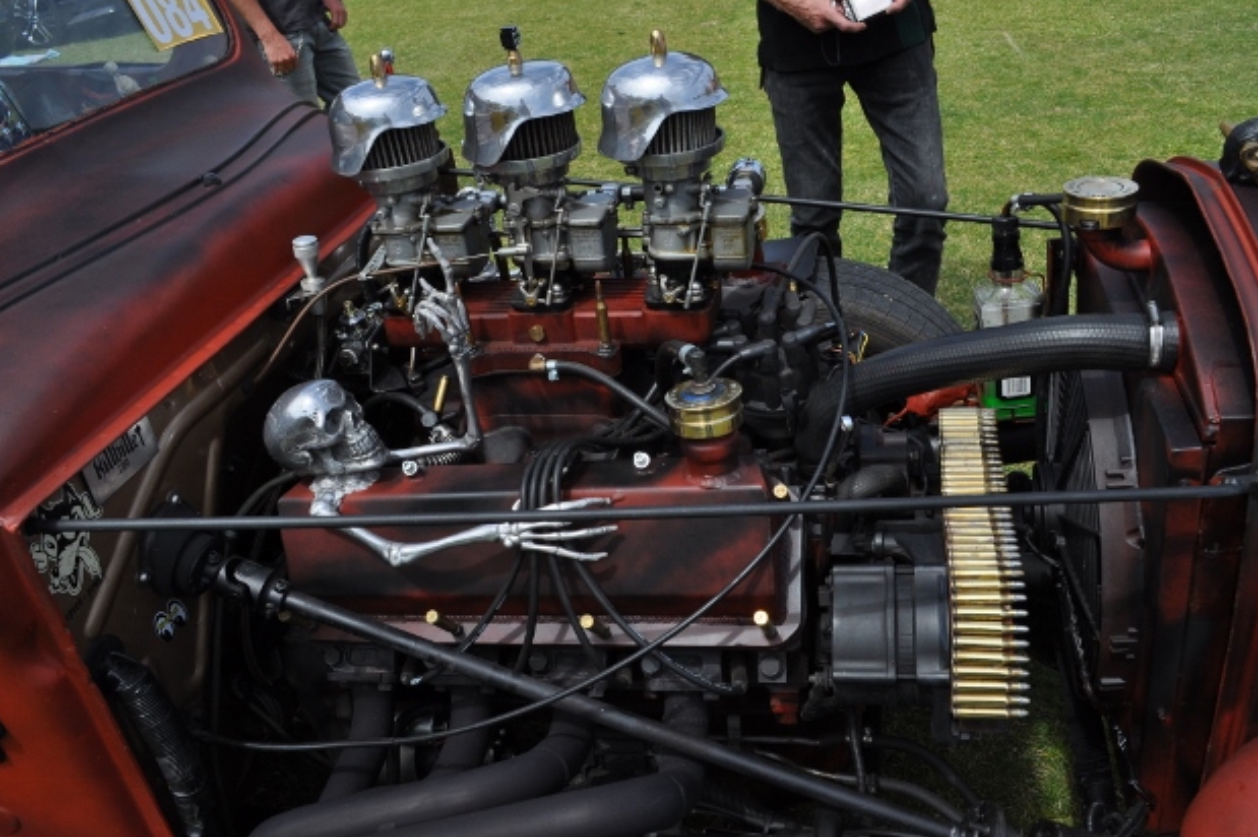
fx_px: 1083
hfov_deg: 60.3
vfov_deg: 42.3
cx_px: 636
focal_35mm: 31
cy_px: 426
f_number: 13
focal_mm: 20
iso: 500
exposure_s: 1/640
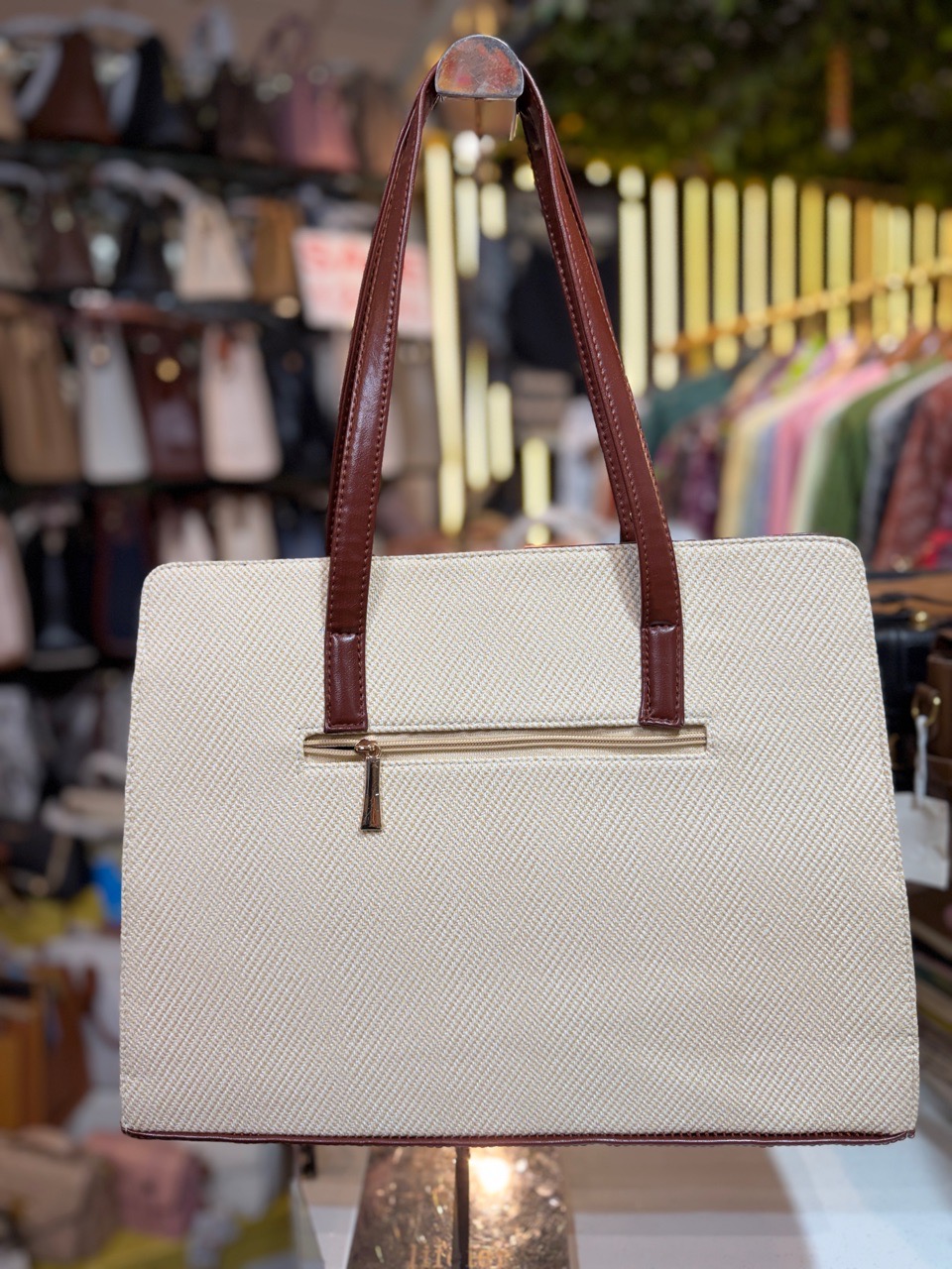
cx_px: 476
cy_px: 634
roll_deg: +2.0
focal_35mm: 24
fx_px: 880
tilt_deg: -8.0
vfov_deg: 71.6
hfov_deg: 56.8
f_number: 1.78
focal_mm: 6.76
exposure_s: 1/213
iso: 64
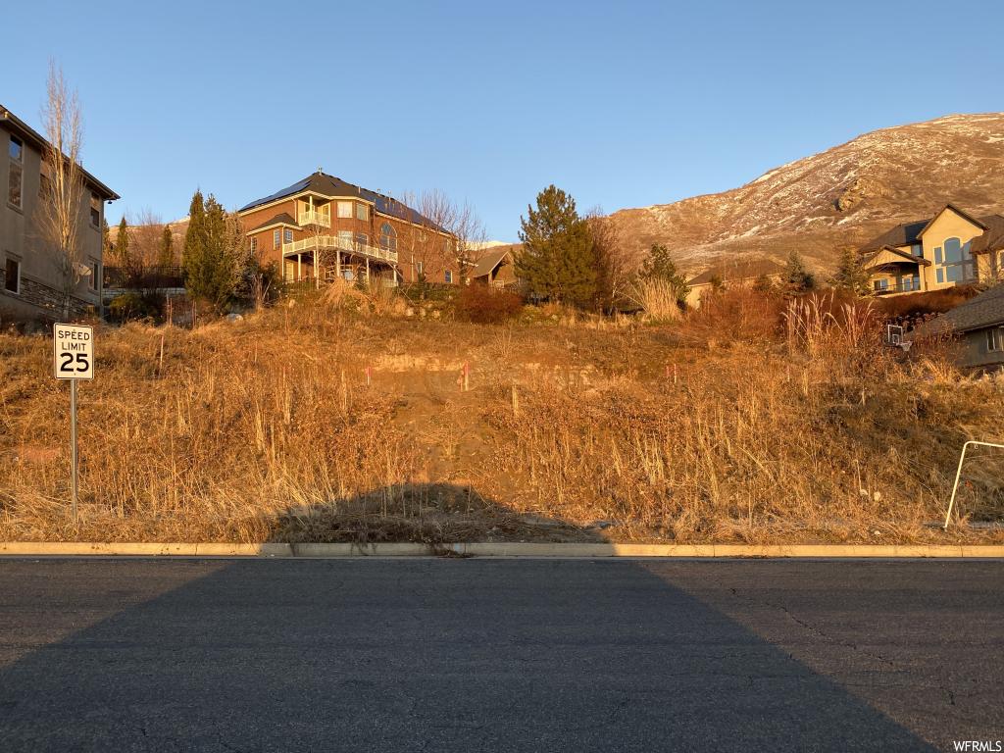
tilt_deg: +4.9
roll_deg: +1.0
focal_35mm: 26
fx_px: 754
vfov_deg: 53.1
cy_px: 376
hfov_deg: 67.3
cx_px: 502
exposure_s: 1/411
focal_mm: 4.25
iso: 32
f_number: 1.8
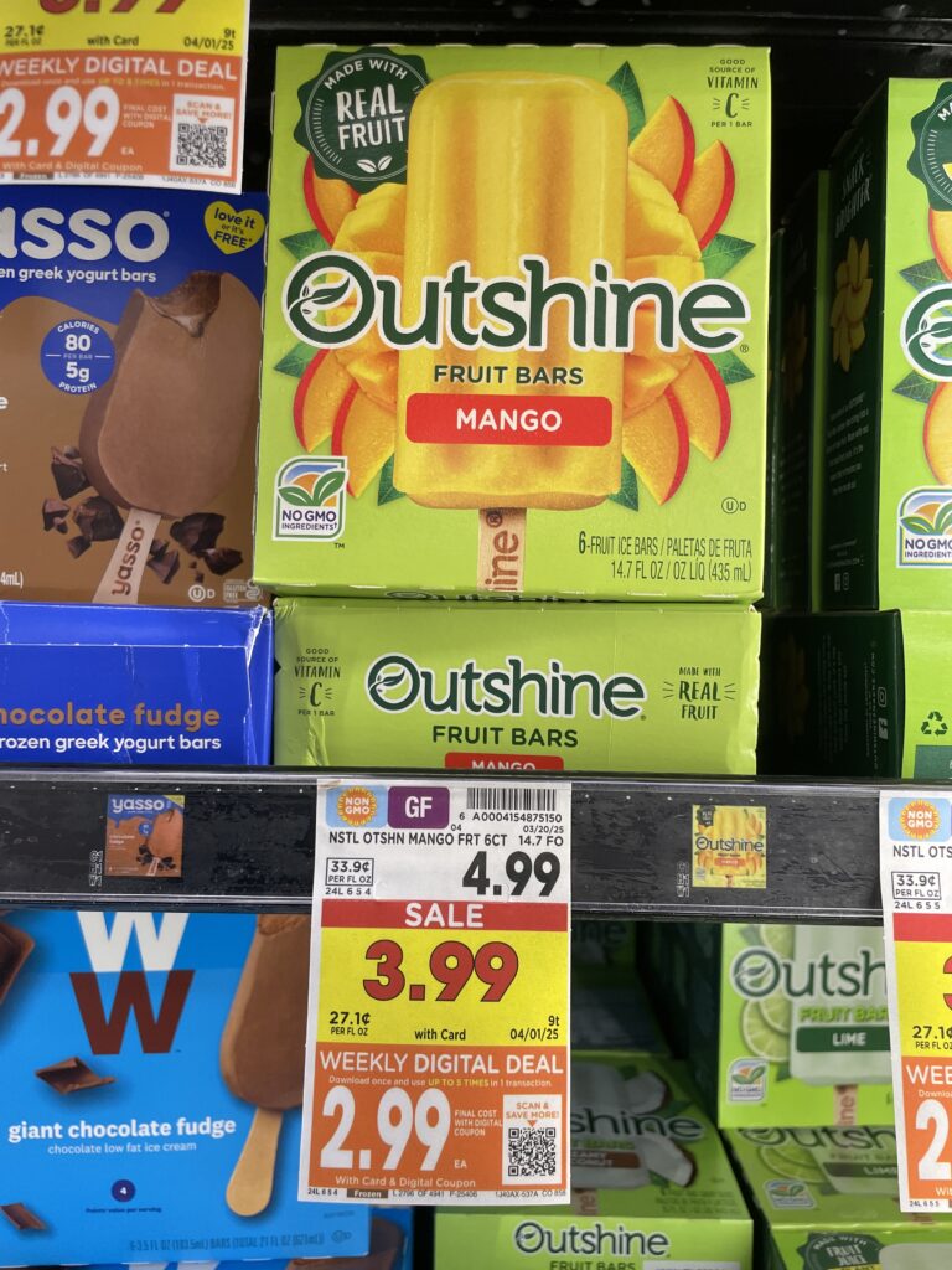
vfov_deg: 67.3
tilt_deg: -1.8
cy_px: 635
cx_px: 476
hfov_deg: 53.1
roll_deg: -0.7
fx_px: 953
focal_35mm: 26
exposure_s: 1/120
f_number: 1.6
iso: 80
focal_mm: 4.2
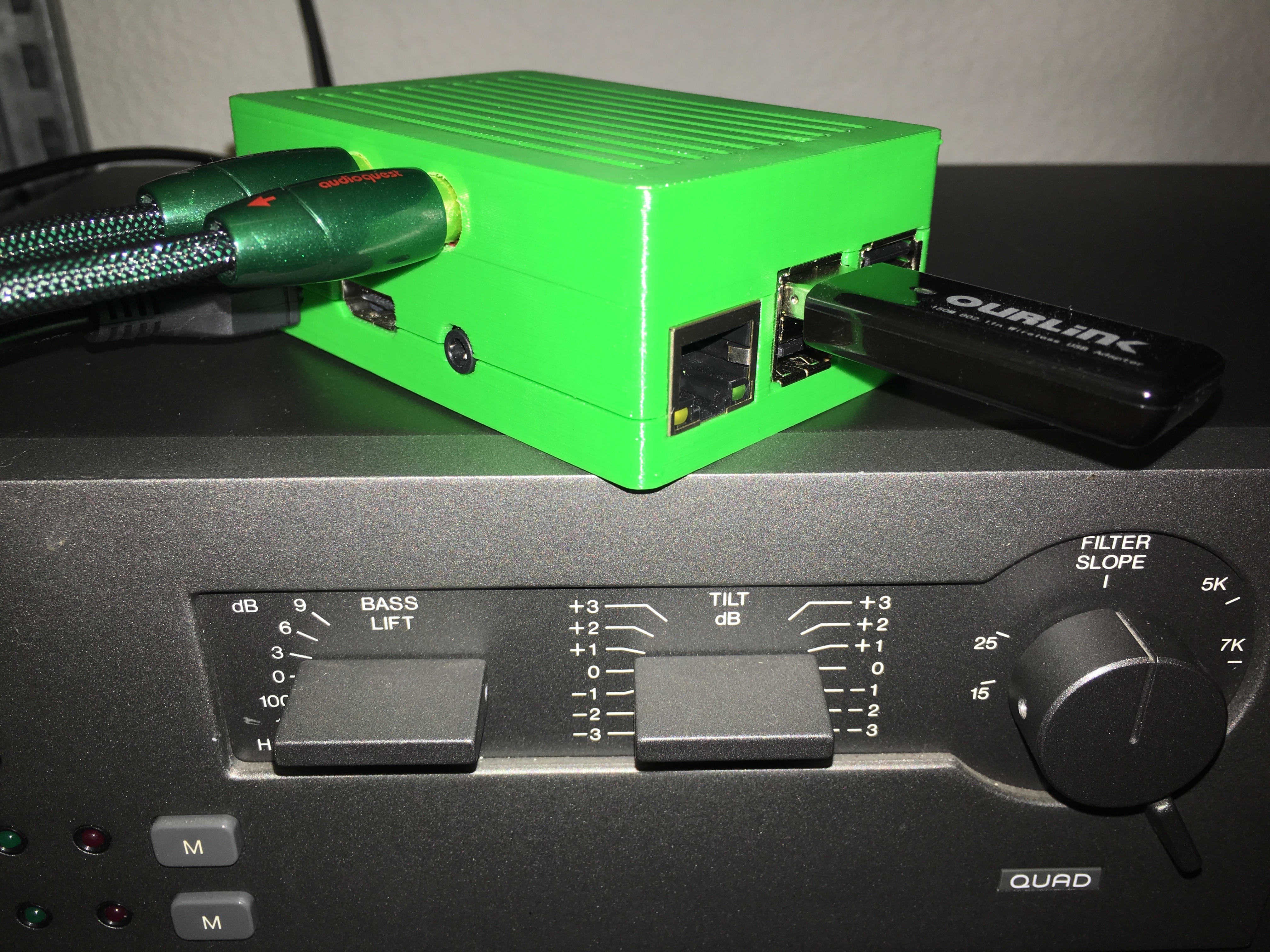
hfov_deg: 61.7
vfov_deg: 48.2
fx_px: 1064
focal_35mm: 29
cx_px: 635
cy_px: 476
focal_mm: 4.15
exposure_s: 1/51
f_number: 2.2
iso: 25
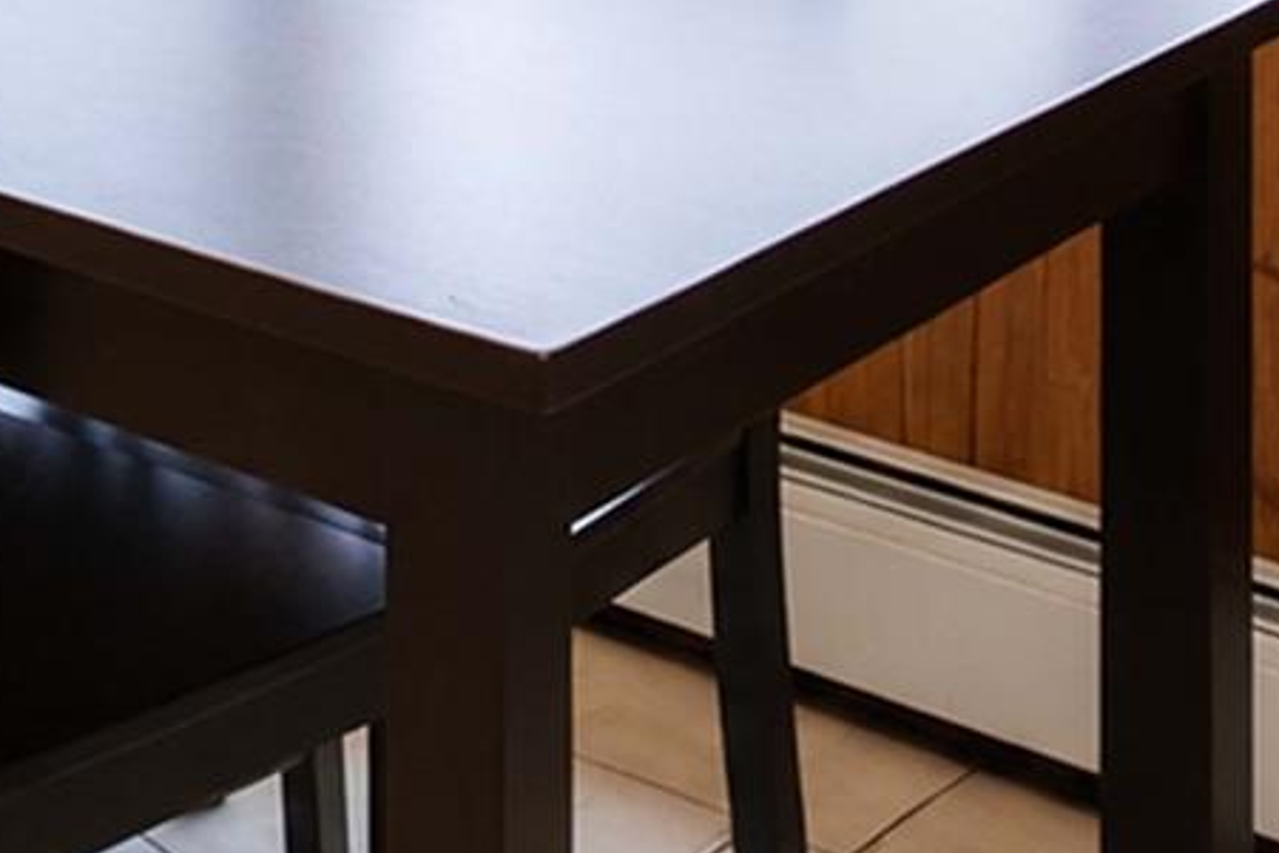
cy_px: -926
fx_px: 3233
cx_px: -497
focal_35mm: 91
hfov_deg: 20.0
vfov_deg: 12.8
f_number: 8
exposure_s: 1/80
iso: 1600
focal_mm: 13
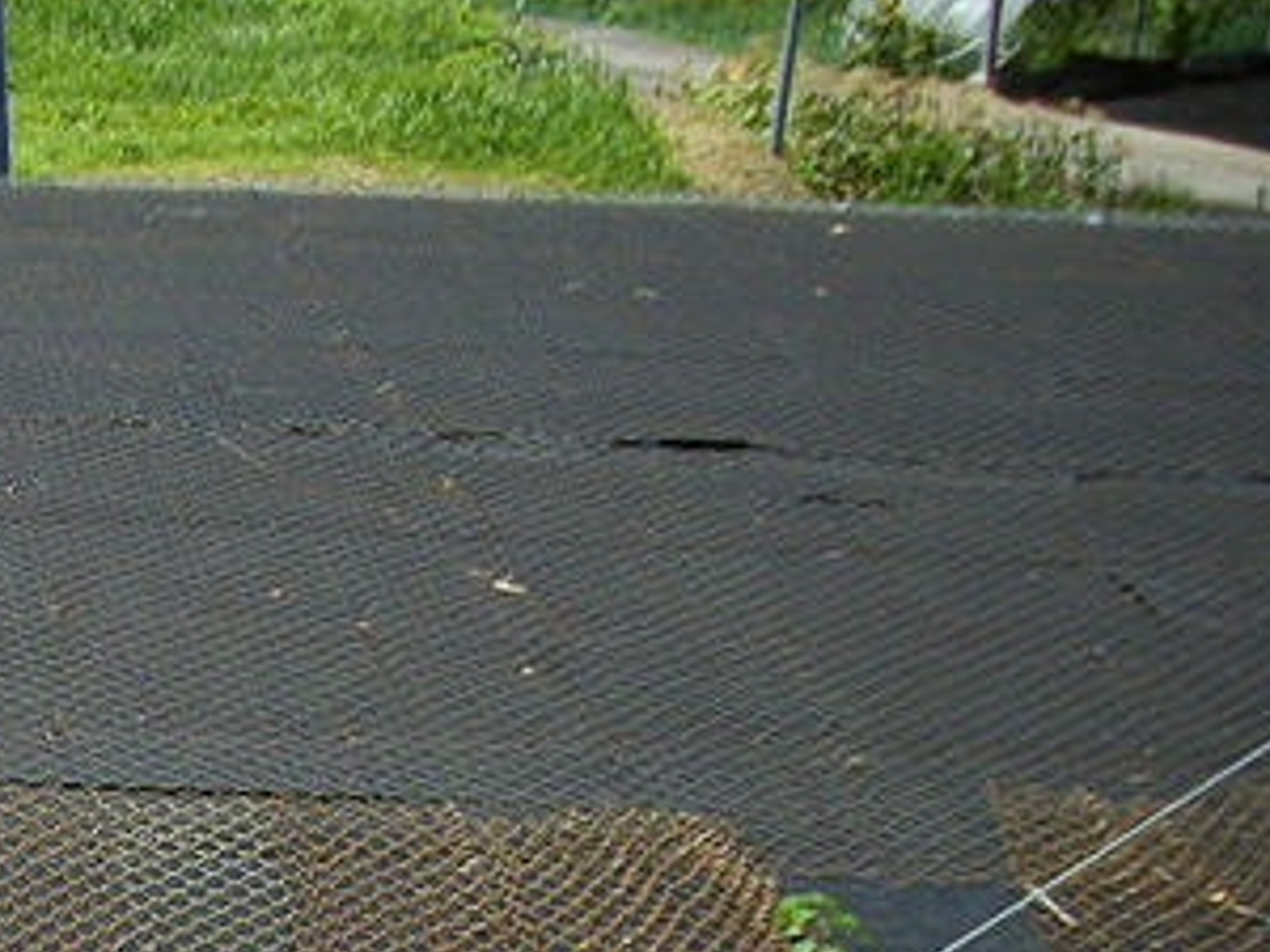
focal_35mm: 105
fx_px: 3852
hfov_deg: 17.6
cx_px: -364
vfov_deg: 13.7
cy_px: 1142
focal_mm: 6.2
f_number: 5.6
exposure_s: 1/250
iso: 80
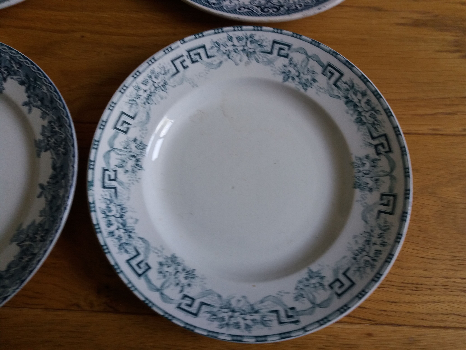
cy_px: 175
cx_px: 233
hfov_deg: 63.4
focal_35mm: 28
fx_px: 377
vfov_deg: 49.7
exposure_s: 1/60
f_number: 1.9
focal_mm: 3.7
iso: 80
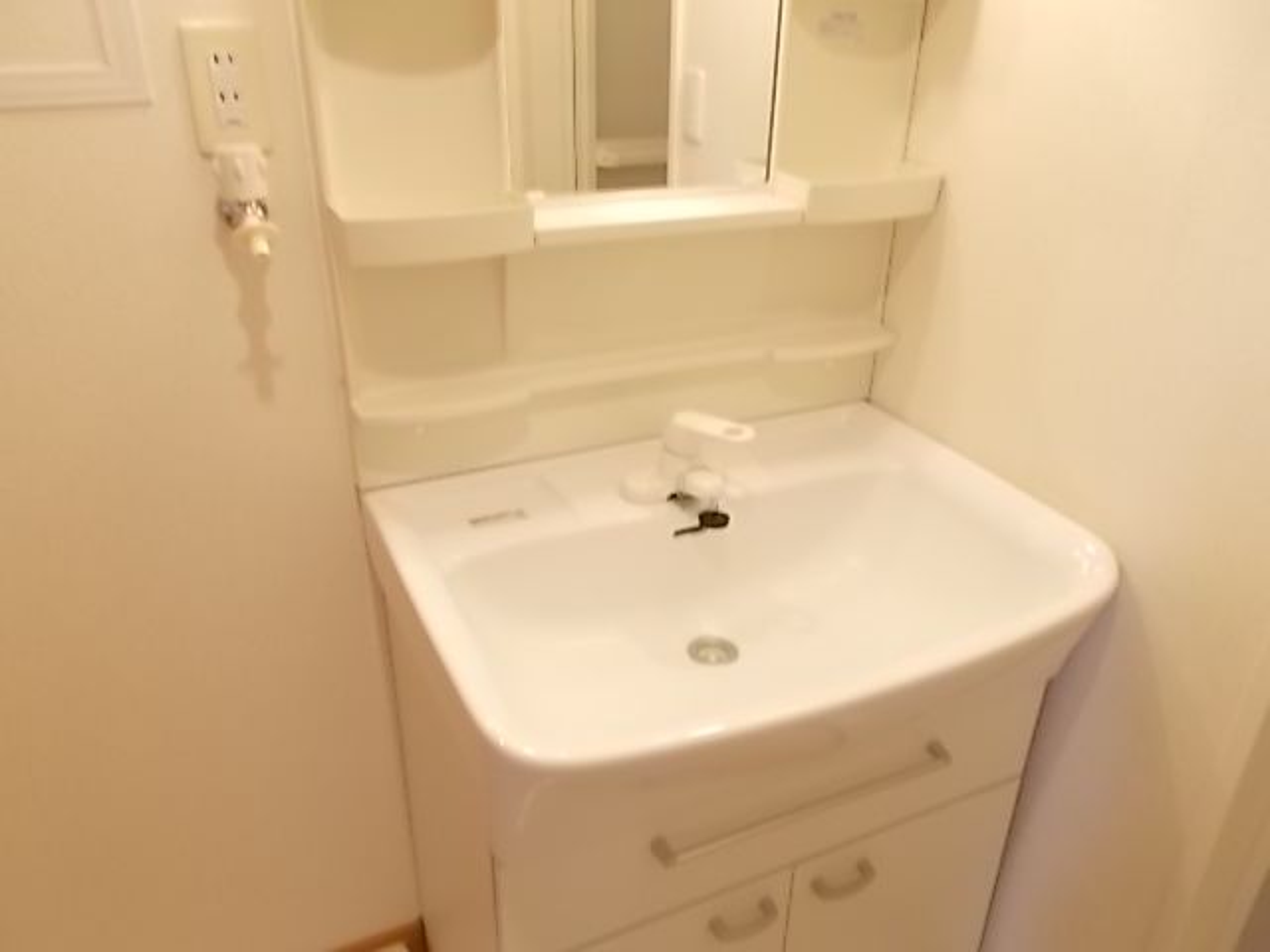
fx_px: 954
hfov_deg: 67.3
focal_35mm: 26
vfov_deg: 53.1
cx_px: 635
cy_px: 476
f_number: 3.2
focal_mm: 4.6
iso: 200
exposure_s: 1/20
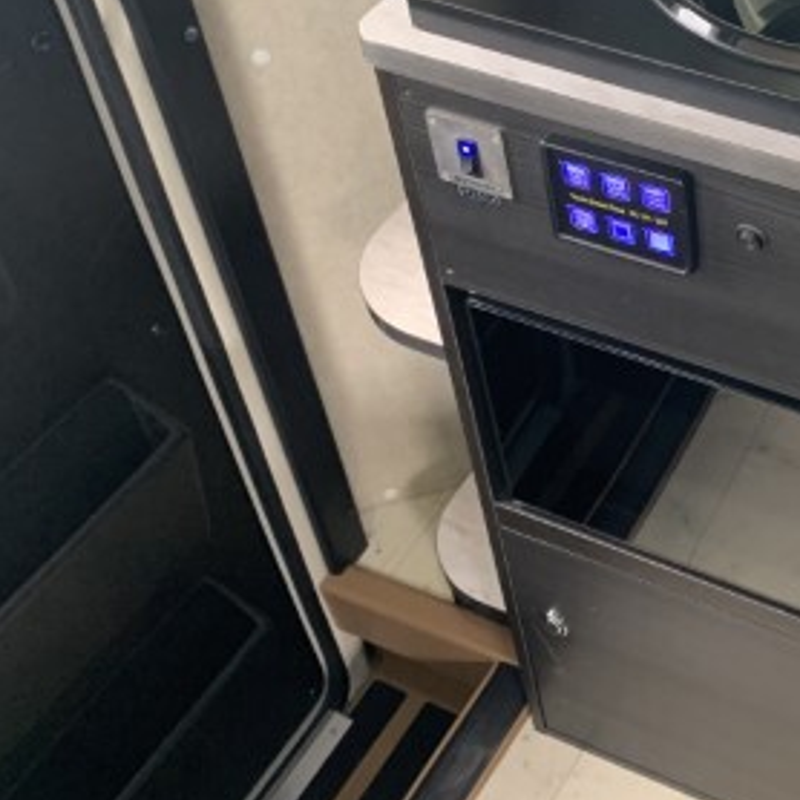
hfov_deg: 30.2
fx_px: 1386
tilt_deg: -44.5
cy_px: 308
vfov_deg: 32.1
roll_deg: -0.4
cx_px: 777
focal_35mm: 53
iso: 200
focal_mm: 4.25
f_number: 1.8
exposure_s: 1/60
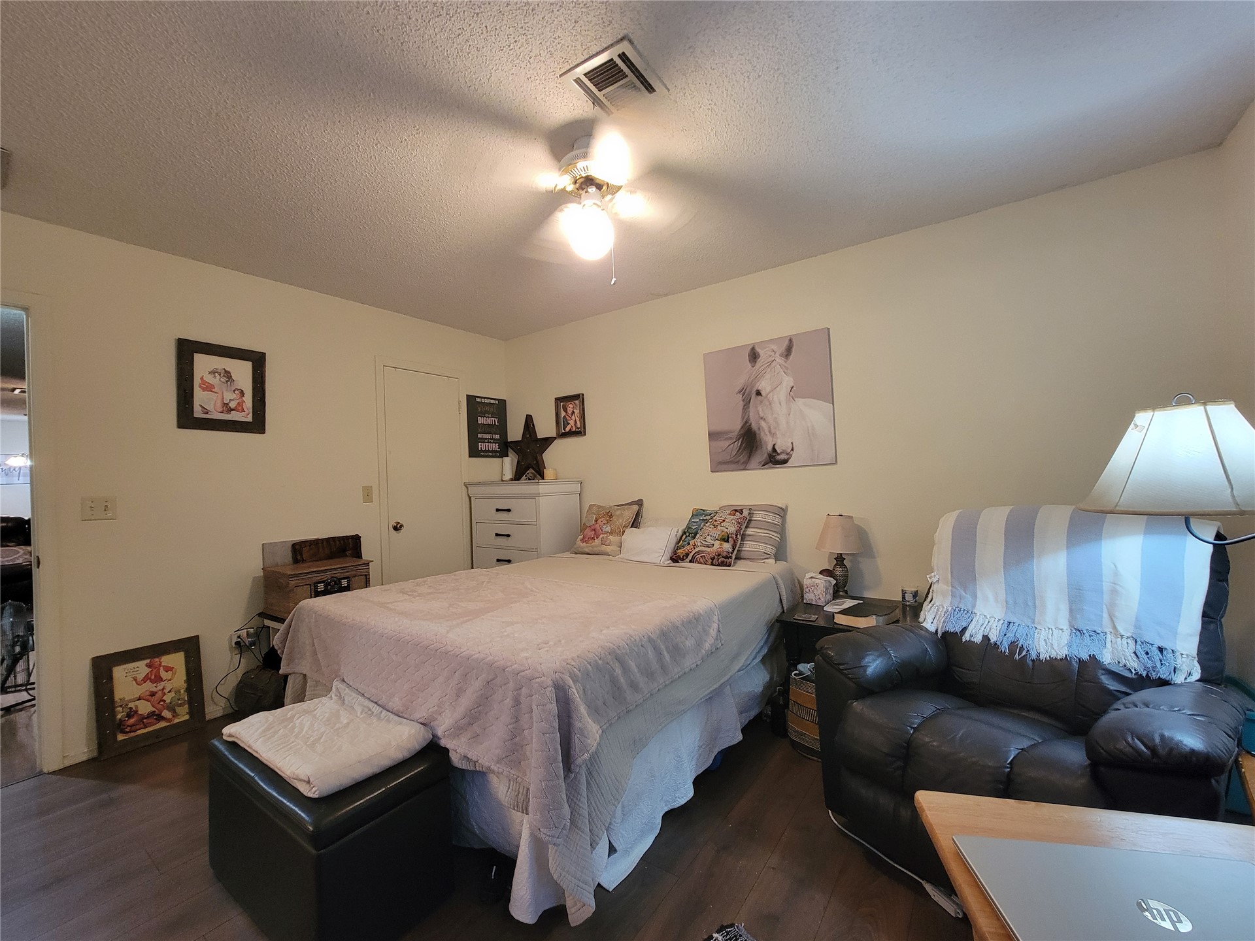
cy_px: 470
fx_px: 471
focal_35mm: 13
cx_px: 628
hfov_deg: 106.2
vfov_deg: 89.9
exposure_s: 1/40
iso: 320
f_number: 2.2
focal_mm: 2.2
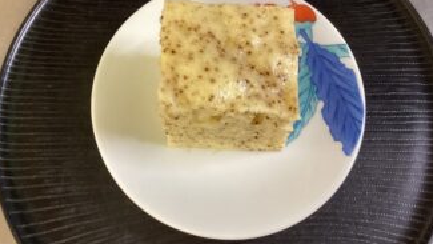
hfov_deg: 51.6
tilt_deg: -74.0
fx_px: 448
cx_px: 219
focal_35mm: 39
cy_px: 113
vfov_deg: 30.4
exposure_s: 1/60
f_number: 2.4
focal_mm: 3.3
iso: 320
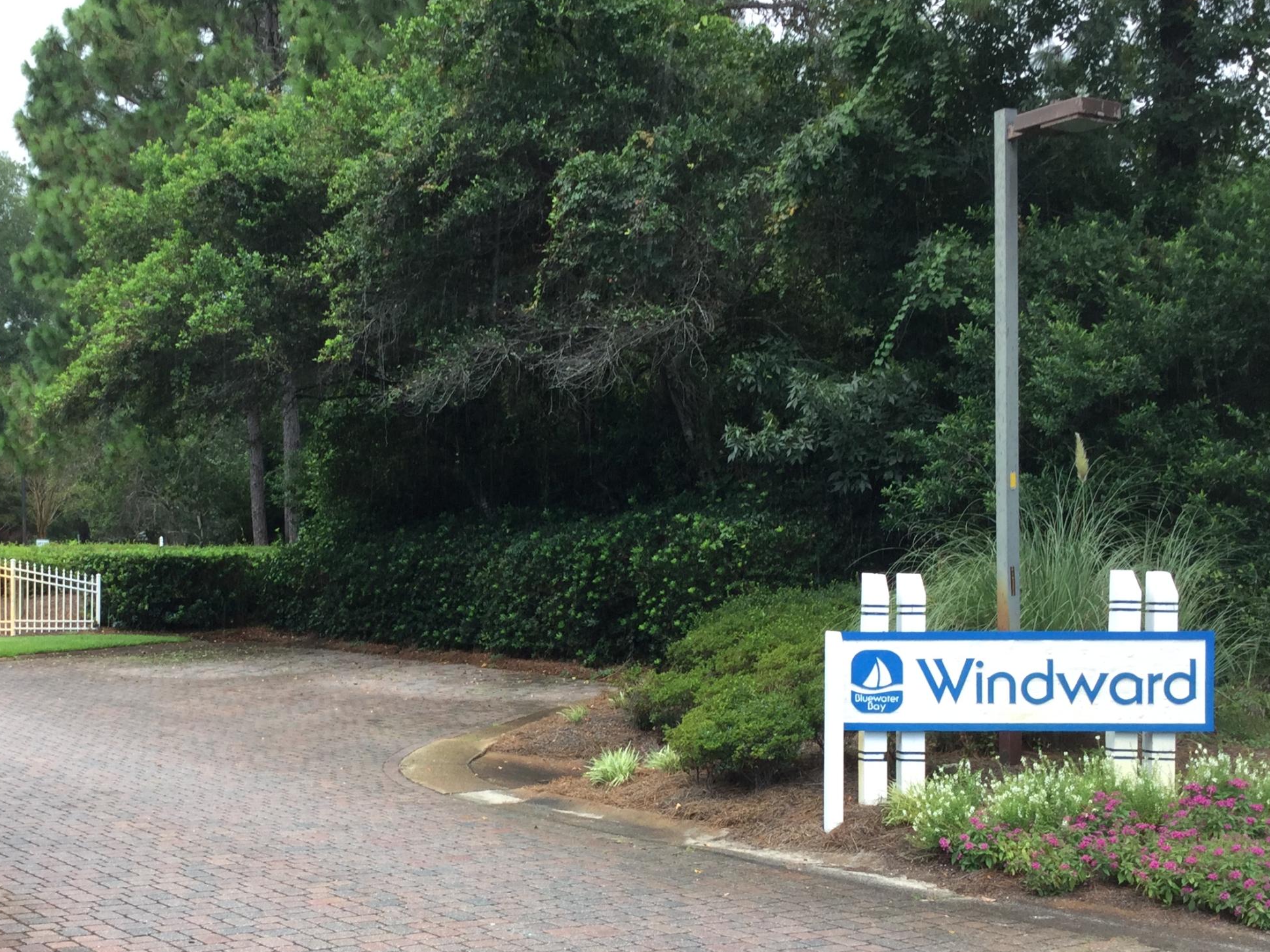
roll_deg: -0.7
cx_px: 452
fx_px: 1761
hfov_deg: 39.3
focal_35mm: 48
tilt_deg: -4.6
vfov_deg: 30.0
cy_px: 640
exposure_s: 1/146
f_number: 2.4
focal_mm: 3.3
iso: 25
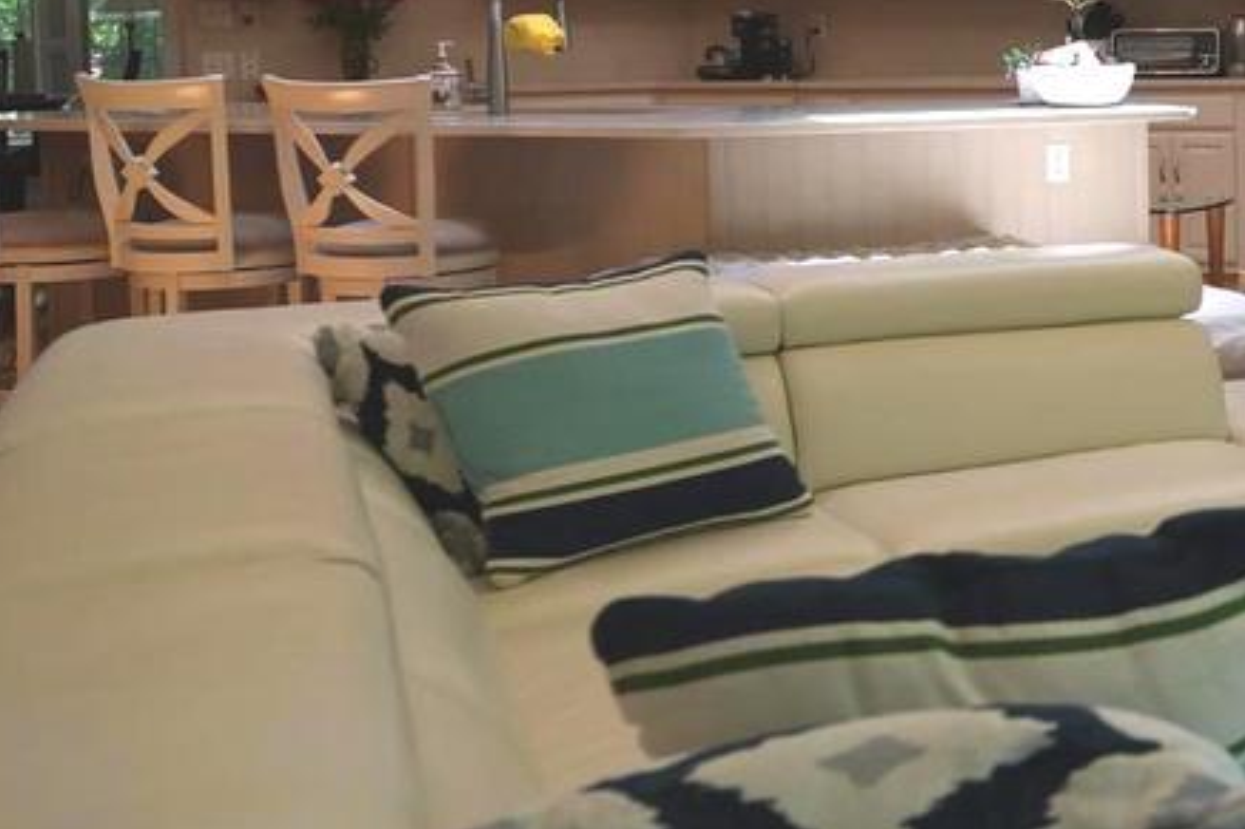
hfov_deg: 30.5
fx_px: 1936
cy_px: 128
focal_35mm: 56
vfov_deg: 23.7
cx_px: 1476
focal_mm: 17
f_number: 2.8
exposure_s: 1/60
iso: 64
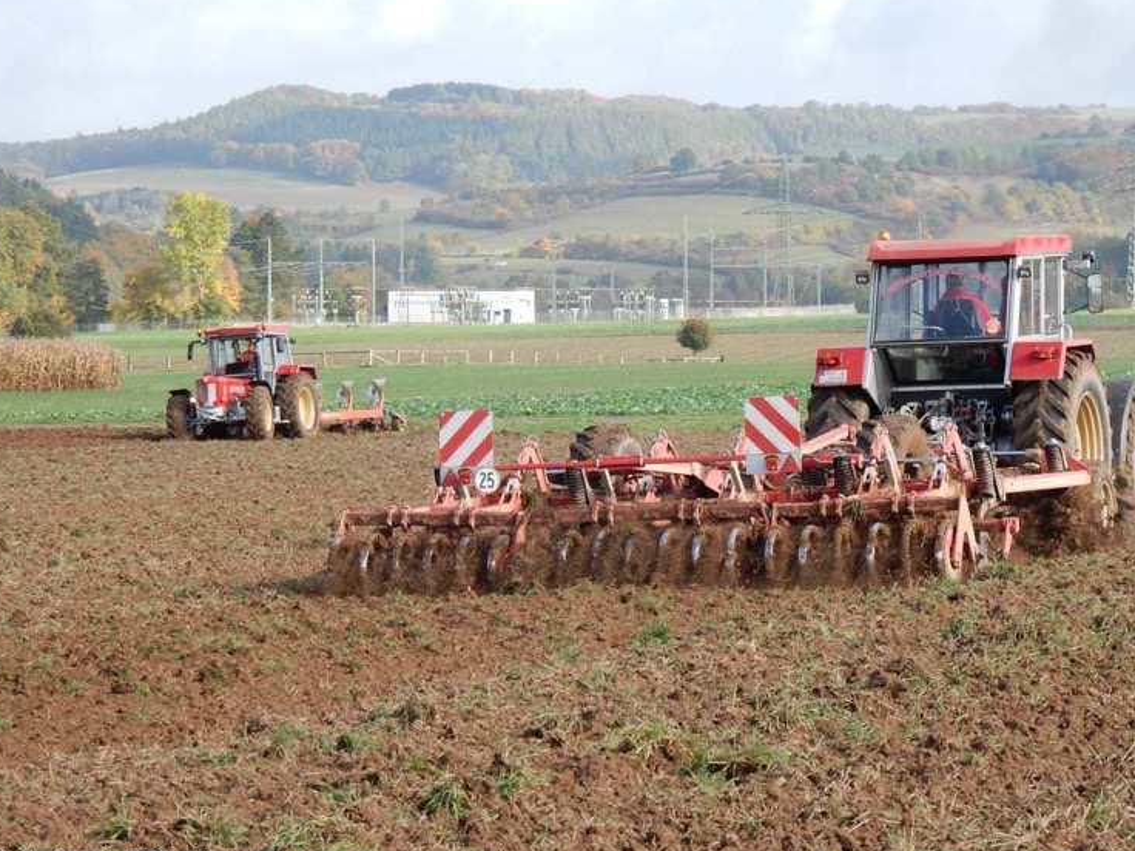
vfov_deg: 9.8
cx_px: 569
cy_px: 418
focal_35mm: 151
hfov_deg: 13.1
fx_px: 4951
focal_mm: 24.7
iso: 180
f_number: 6
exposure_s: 1/250
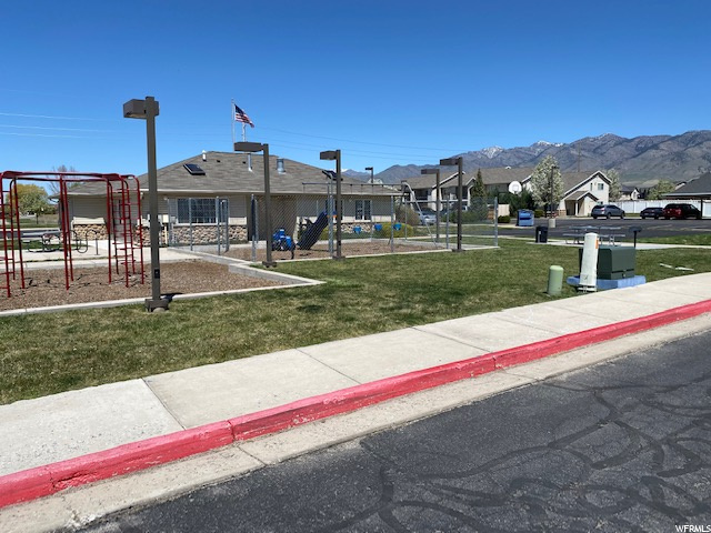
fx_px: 534
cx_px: 356
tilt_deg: -6.4
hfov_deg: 67.3
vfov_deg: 53.1
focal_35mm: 26
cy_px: 266
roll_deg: +0.6
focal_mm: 4.25
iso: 32
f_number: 1.8
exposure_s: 1/4115
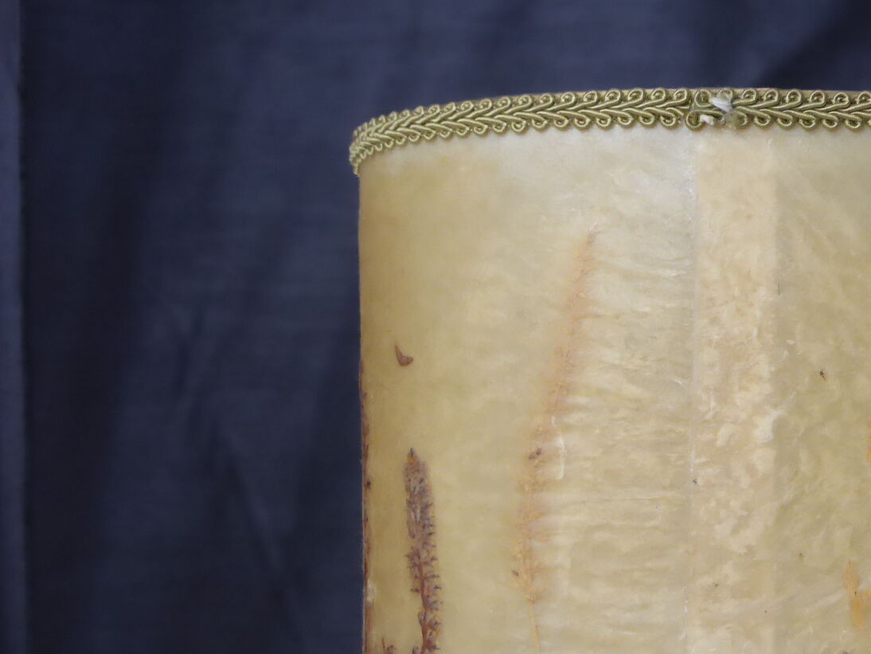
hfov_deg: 25.9
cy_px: 536
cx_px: 777
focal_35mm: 73
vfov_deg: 19.9
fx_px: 1837
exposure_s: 1/60
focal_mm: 6.9
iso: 200
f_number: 3.9
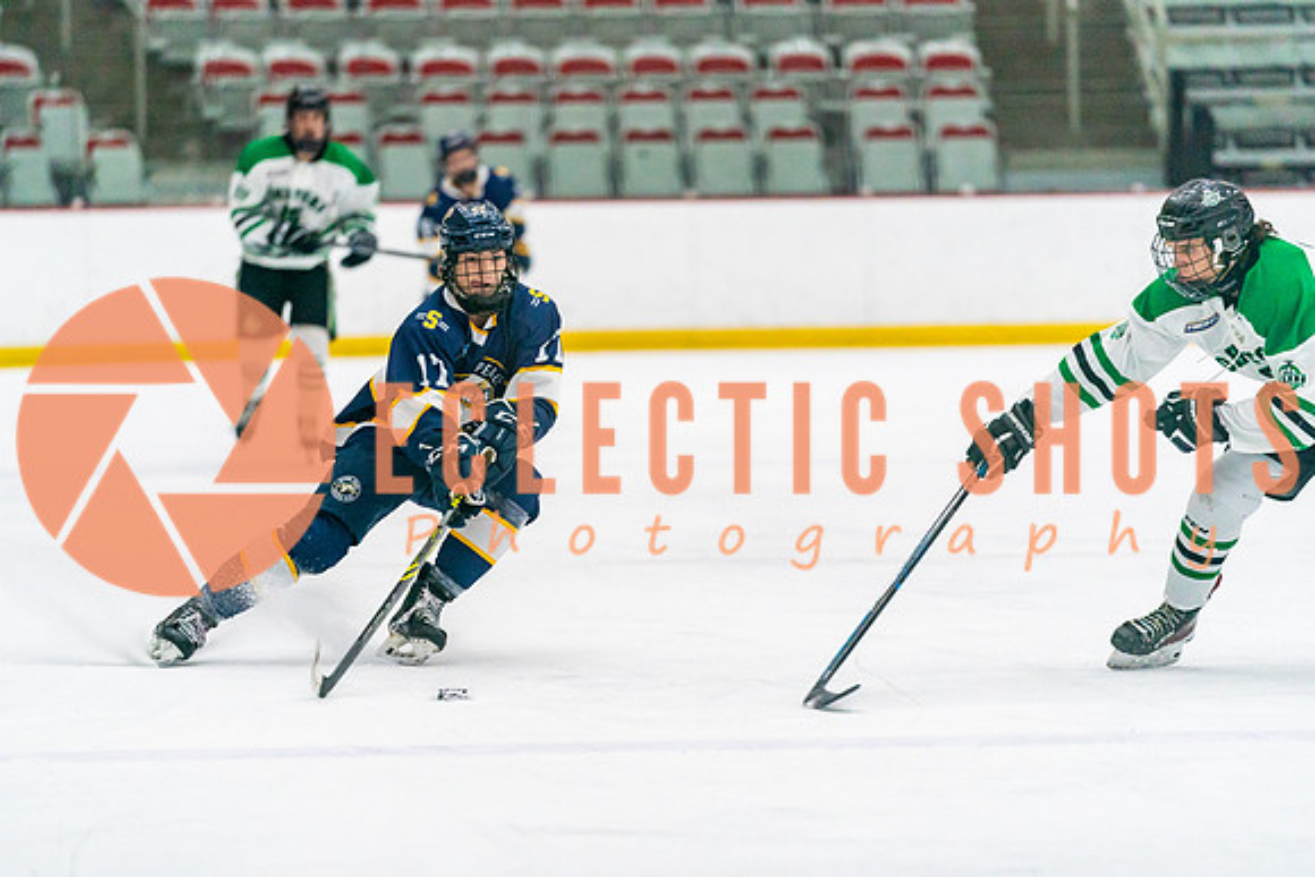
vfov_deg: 6.3
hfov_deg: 9.4
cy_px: 463
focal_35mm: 219
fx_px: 8008
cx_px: 594
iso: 3200
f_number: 2.8
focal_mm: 200
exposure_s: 1/1250
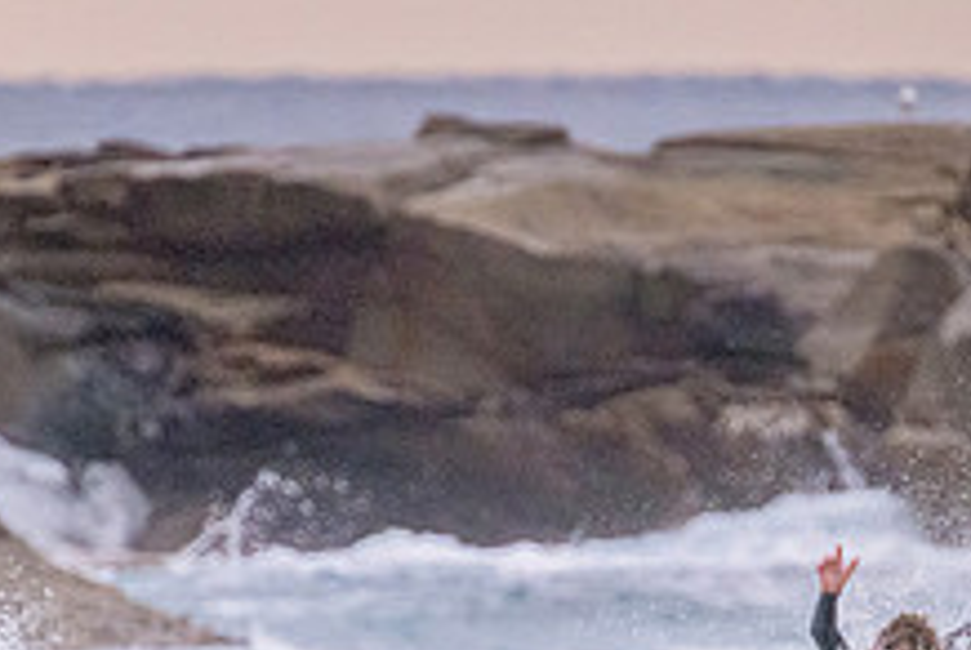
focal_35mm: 2124
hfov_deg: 1.0
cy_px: 857
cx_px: 873
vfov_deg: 0.6
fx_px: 57366
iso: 7200
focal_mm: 800
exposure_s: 1/1250
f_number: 11
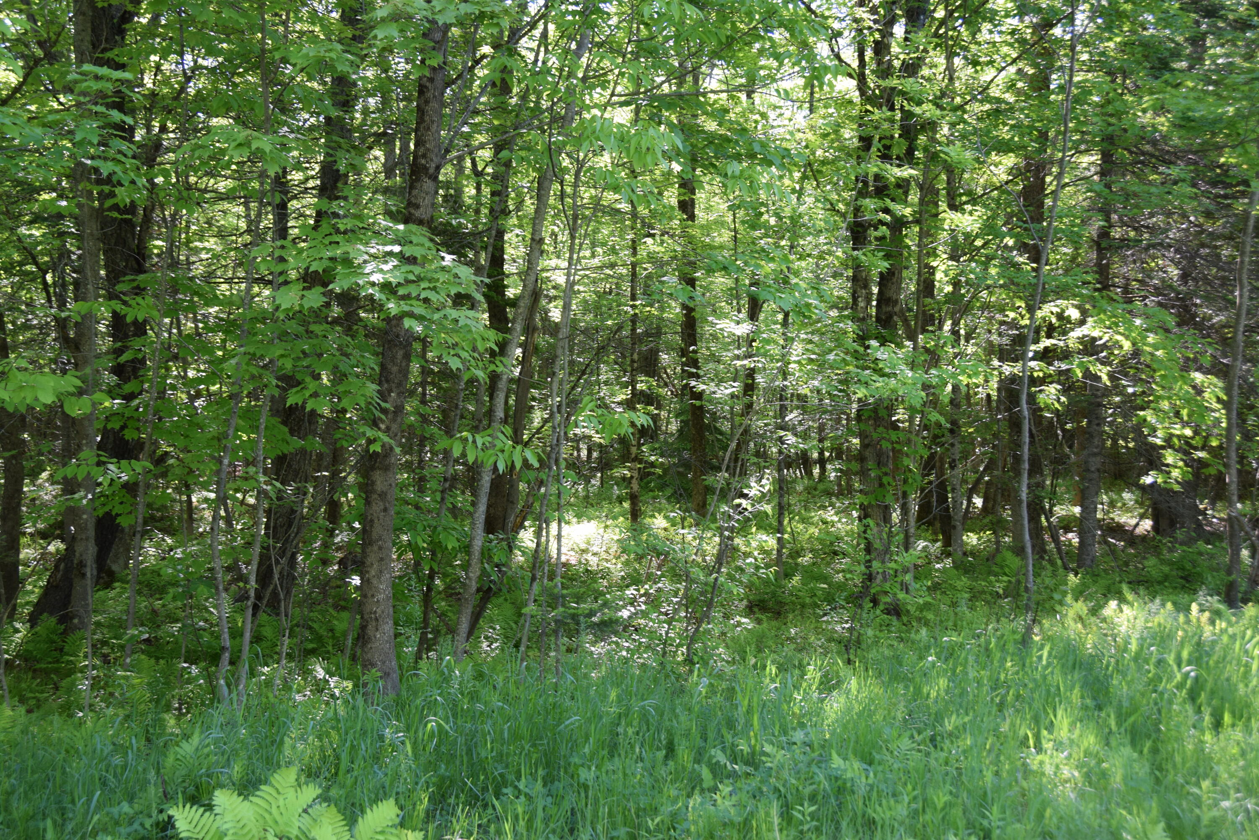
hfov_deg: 53.1
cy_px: 420
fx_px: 1259
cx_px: 630
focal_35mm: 36
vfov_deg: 36.9
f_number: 5.6
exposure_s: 1/125
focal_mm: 24
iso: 400
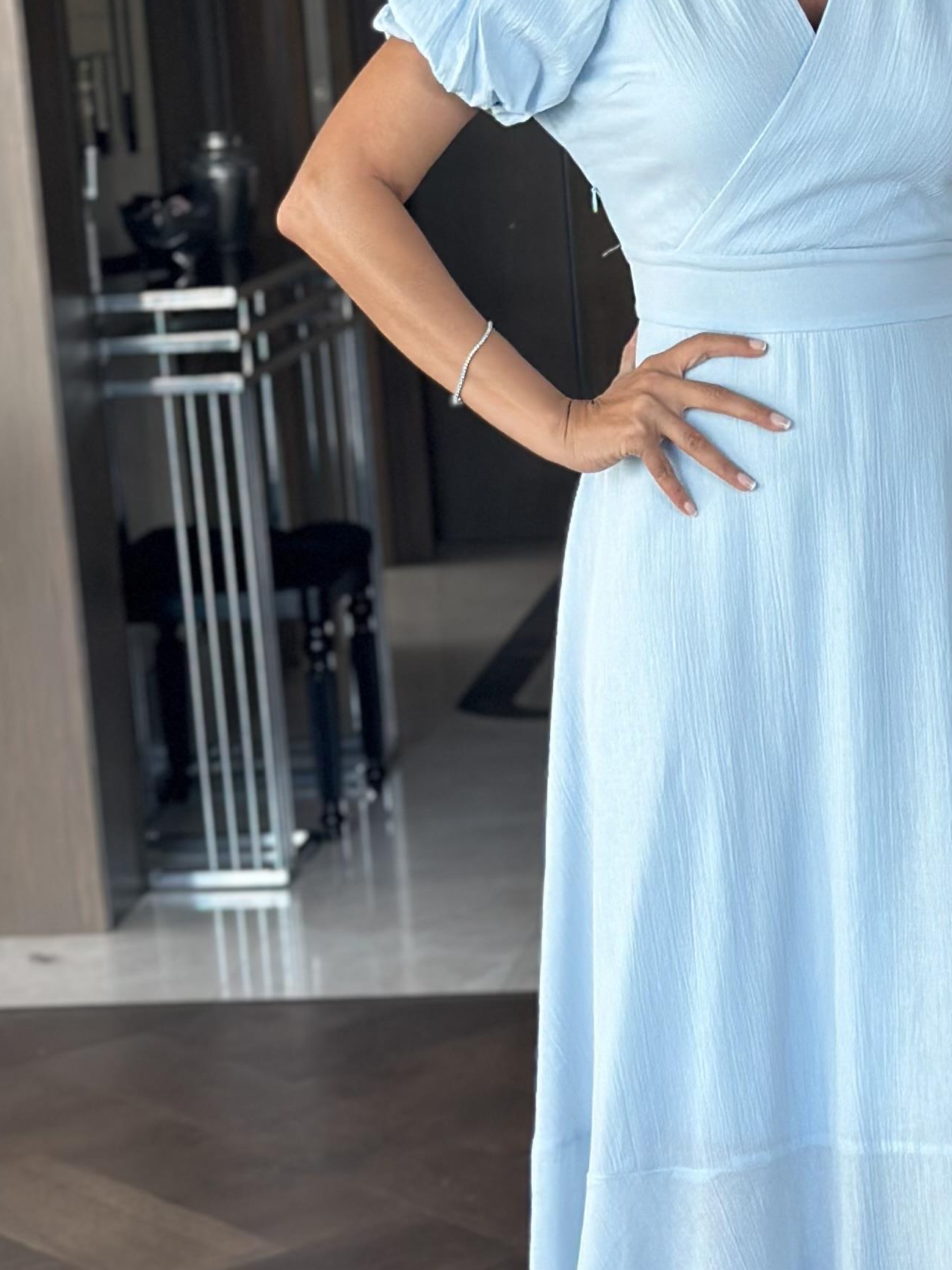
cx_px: 801
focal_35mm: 112
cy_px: 697
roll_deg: +3.8
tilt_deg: -18.5
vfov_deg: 17.6
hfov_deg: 13.1
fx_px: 4107
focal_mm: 6.86
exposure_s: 1/114
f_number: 1.78
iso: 125
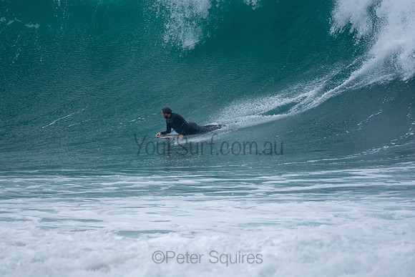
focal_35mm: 750
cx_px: 208
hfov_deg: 2.7
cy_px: 138
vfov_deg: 1.8
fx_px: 8647
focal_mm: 500
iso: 280
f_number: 5.6
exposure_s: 1/1250
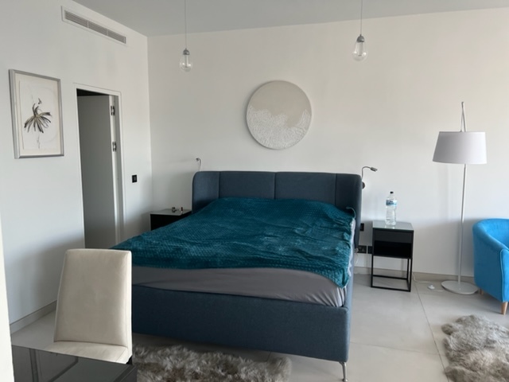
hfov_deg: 67.3
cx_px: 254
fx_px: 382
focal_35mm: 26
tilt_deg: -4.5
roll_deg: -0.3
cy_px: 191
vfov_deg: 53.1
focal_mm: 5.7
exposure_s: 1/121
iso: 100
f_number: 1.5
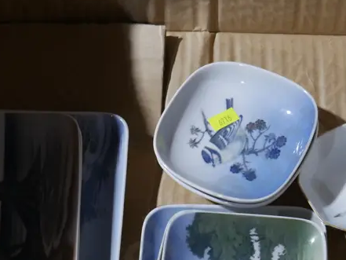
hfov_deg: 24.4
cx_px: 268
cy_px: 165
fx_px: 790
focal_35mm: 79
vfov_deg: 18.6
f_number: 4.5
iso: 500
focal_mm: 17
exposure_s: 1/60
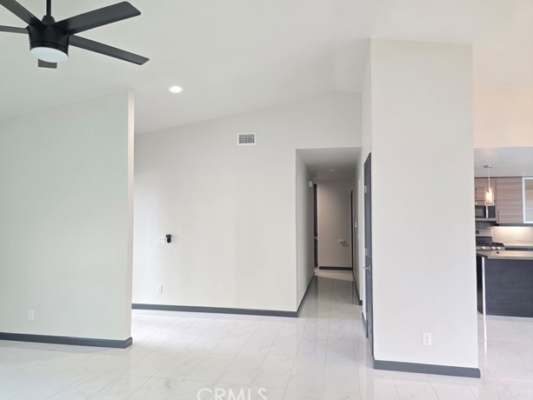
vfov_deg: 56.8
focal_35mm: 24
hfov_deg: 71.6
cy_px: 200
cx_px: 260
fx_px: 370
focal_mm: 6.3
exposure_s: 1/120
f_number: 1.7
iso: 320
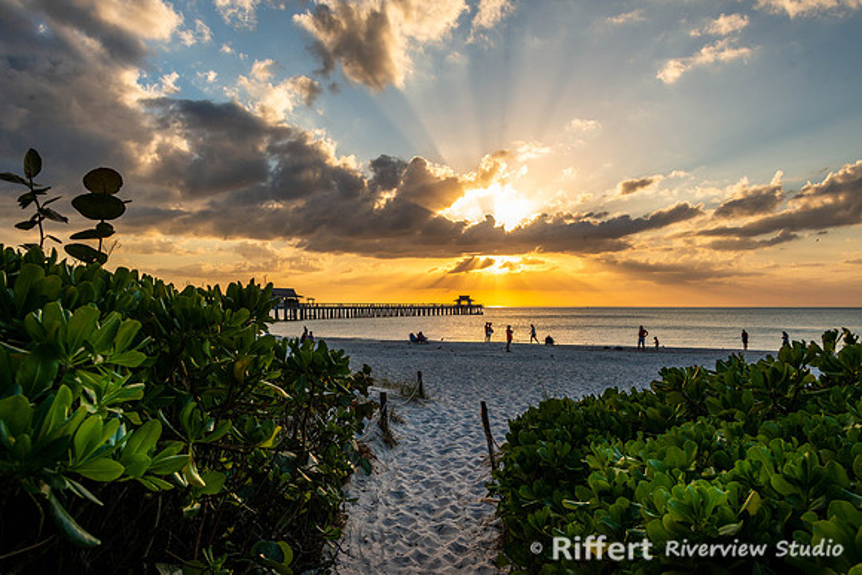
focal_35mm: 29
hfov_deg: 64.4
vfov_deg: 45.6
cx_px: 431
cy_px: 288
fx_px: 684
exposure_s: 1/320
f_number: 10
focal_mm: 28
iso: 200
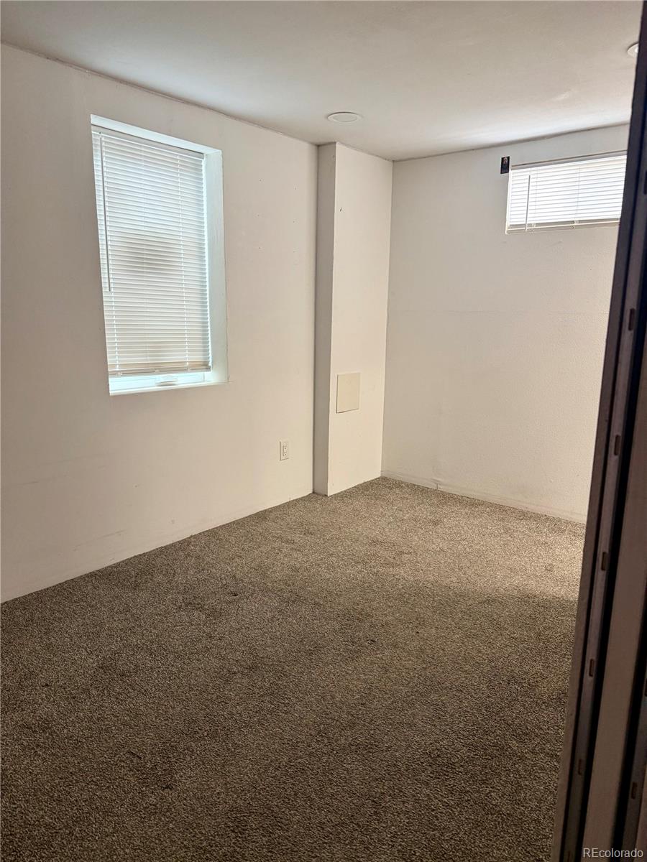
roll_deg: -2.4
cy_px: 431
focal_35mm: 24
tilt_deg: -11.7
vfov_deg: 71.6
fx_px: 598
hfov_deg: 56.8
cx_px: 324
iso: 250
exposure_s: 1/60
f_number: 1.78
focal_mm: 6.76
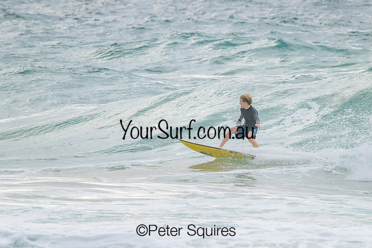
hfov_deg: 2.9
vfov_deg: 2.0
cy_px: 136
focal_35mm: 702
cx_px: 233
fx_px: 7252
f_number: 11
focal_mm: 510
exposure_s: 1/2000
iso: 1100
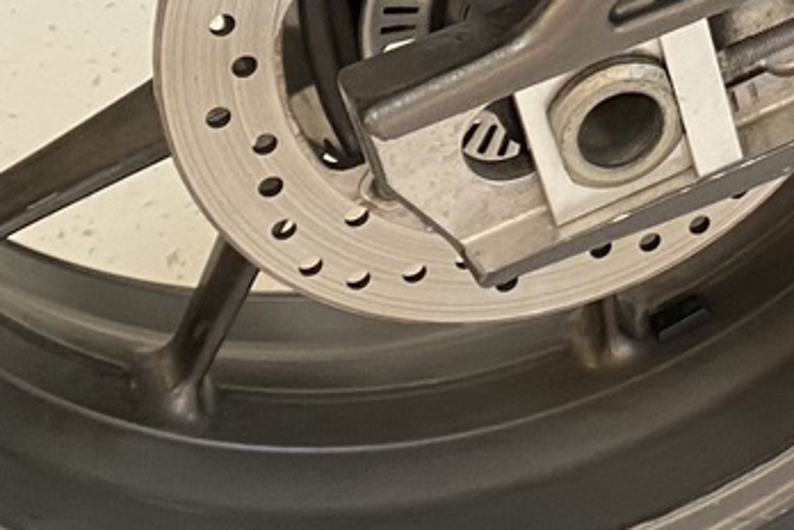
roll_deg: +1.9
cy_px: -425
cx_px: 1196
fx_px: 2470
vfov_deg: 11.4
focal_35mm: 112
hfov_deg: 16.6
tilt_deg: -36.0
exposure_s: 1/50
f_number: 1.8
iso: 80
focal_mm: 4.25
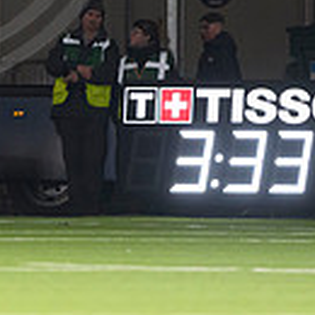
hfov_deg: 1.0
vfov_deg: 1.0
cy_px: -153
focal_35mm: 1798
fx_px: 18511
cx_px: -106
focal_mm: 400
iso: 4000
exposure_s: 1/800
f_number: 3.2
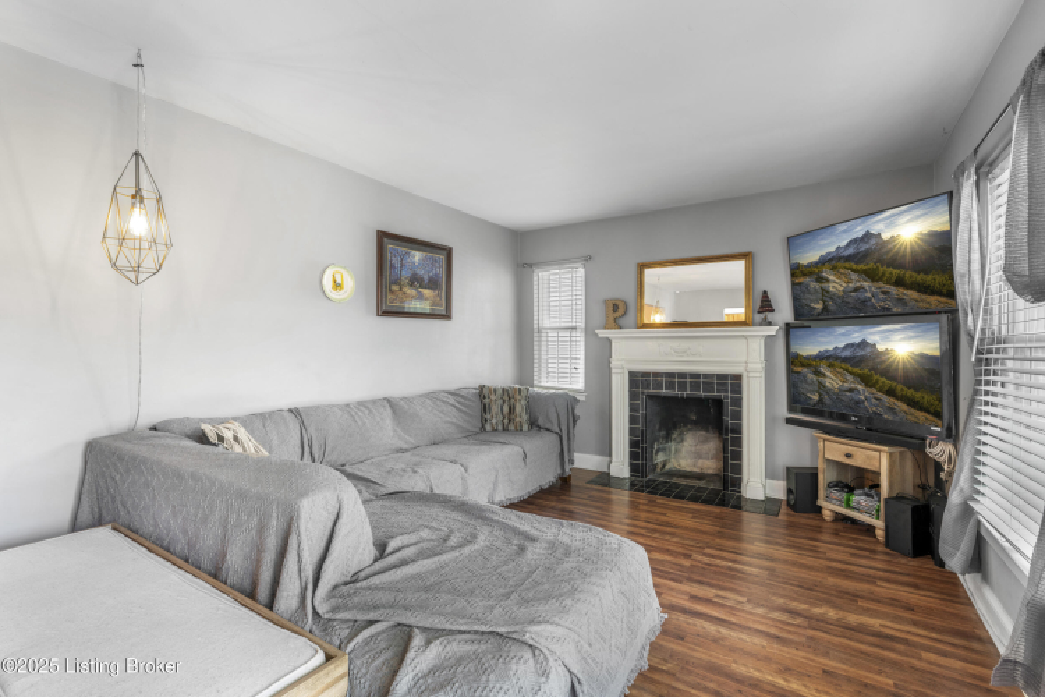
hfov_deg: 96.7
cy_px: 348
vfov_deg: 73.7
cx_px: 522
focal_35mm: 16
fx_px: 464
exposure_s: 1
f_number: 8
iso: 400
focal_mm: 16
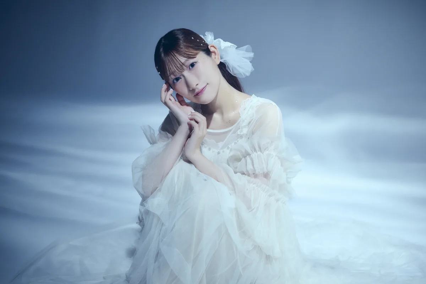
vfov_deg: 27.0
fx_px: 592
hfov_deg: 39.6
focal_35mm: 50
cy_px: 142
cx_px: 213
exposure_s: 1/200
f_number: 2.5
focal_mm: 50
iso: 1600
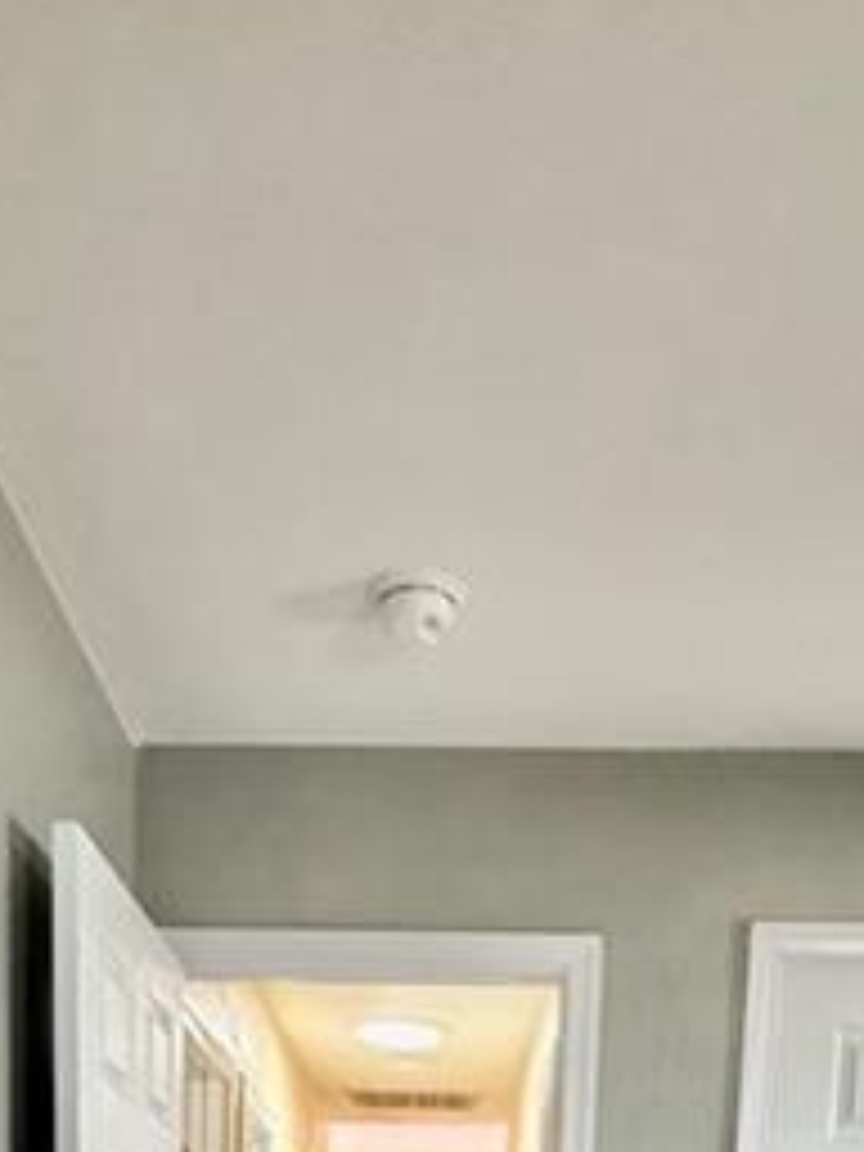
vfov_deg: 32.3
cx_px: 364
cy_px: 1539
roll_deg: -2.5
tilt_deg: -5.9
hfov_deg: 34.3
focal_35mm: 42
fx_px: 1398
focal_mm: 2.22
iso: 320
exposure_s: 1/120
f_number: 2.2
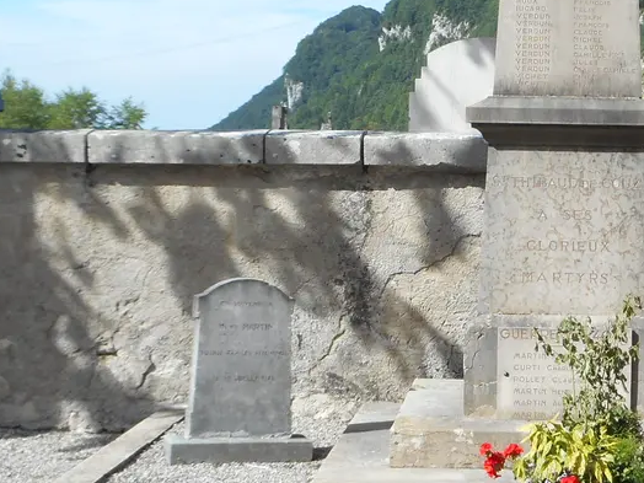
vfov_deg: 17.8
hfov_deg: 23.0
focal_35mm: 83
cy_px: 188
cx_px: 573
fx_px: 1544
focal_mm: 6
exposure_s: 1/320
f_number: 4.2
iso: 80
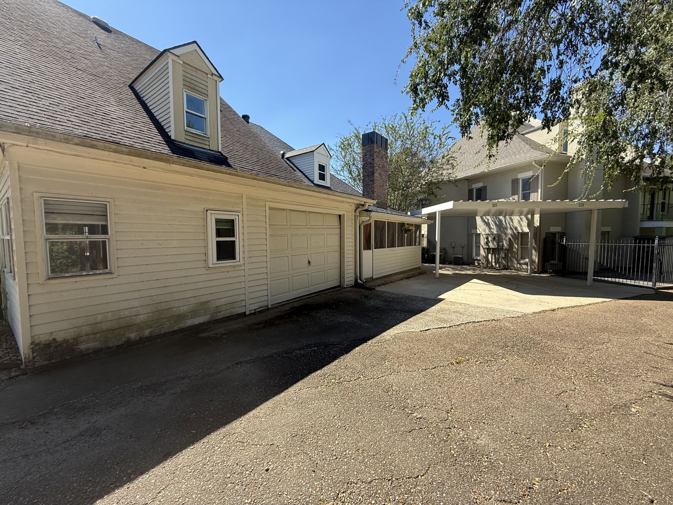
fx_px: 272
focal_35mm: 14
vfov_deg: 85.7
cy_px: 252
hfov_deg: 102.1
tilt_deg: -2.4
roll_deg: -0.1
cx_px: 336
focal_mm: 2.22
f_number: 2.2
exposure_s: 1/717
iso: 64
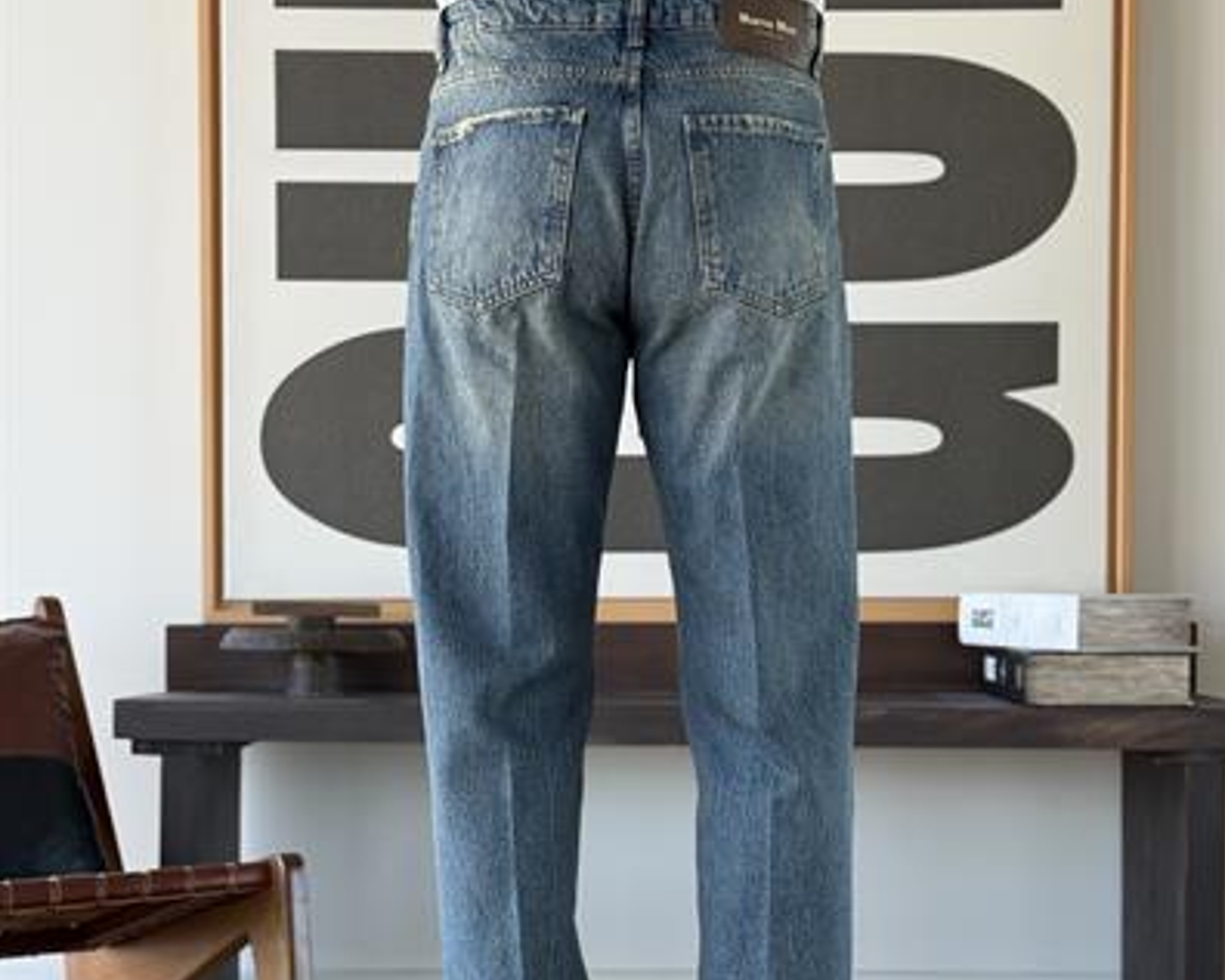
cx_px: 616
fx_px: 2285
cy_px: 626
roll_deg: -0.4
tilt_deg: -1.2
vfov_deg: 24.1
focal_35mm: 63
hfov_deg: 30.0
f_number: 1.78
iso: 80
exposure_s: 1/200
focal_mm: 6.76
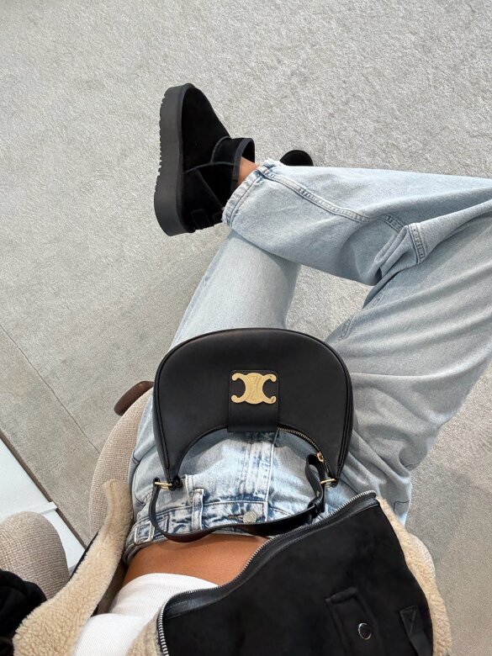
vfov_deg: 60.0
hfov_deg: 46.8
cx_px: 246
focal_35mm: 30
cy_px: 328
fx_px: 569
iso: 64
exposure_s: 1/121
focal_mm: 2.69
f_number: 1.9
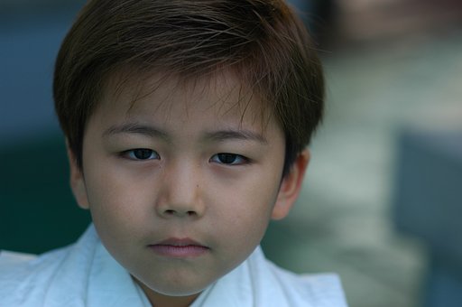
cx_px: 231
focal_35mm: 128
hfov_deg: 16.1
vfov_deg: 10.7
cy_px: 154
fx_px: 1634
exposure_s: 1/800
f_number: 2.5
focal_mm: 85
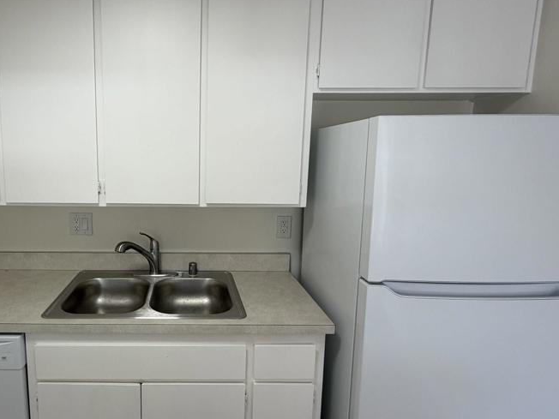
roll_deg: +0.3
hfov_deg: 74.2
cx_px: 189
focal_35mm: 22
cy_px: 200
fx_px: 355
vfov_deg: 61.1
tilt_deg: -8.3
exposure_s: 1/120
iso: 125
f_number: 2.2
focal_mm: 2.22
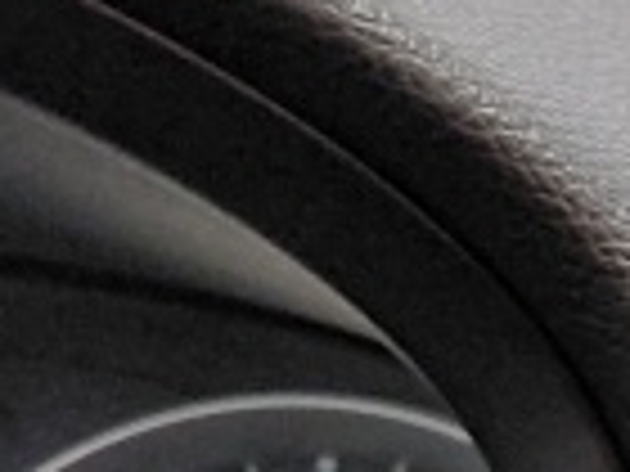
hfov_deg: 8.1
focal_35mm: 182
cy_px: 946
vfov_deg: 7.8
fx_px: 3312
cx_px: 2241
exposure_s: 1/60
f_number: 1.8
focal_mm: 4.69
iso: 320
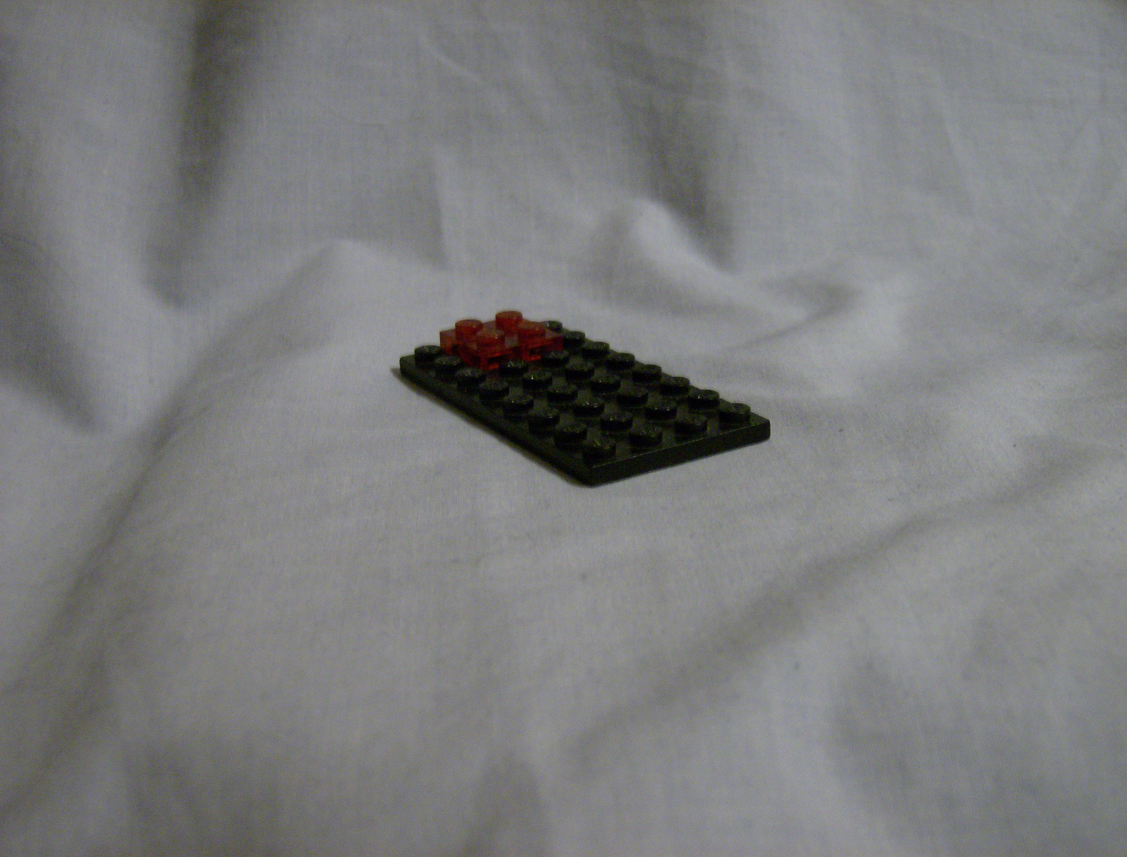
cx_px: 564
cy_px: 428
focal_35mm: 46
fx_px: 1505
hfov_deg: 41.1
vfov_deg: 31.8
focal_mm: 7.7
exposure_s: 1/12.2
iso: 200
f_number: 3.1
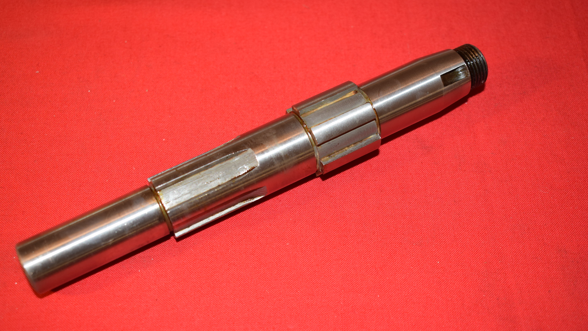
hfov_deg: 42.1
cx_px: 284
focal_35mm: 49
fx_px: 764
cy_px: 202
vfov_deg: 24.4
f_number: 5.6
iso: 400
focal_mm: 30
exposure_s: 1/30
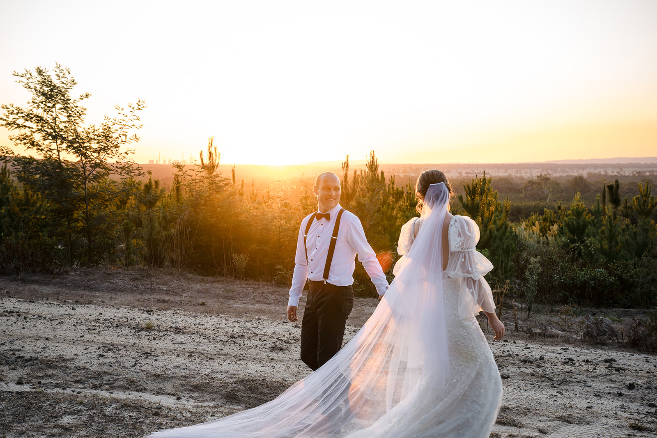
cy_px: 219
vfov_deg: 33.4
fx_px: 730
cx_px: 328
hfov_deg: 48.5
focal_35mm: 40
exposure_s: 1/200
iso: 800
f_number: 5.6
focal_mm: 40
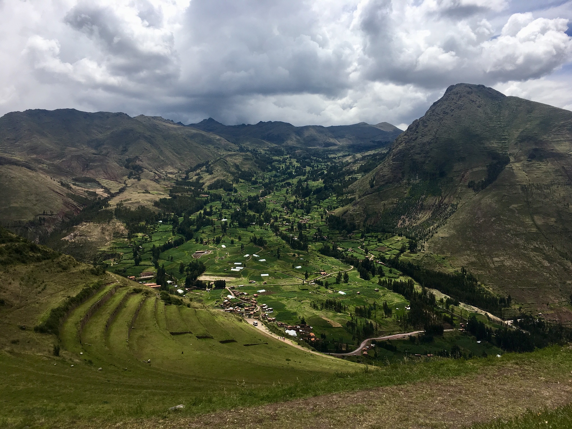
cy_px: 214
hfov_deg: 61.7
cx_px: 286
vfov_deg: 48.2
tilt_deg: -1.0
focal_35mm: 29
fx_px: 479
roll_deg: +0.2
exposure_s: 1/2331
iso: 25
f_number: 2.2
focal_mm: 4.15
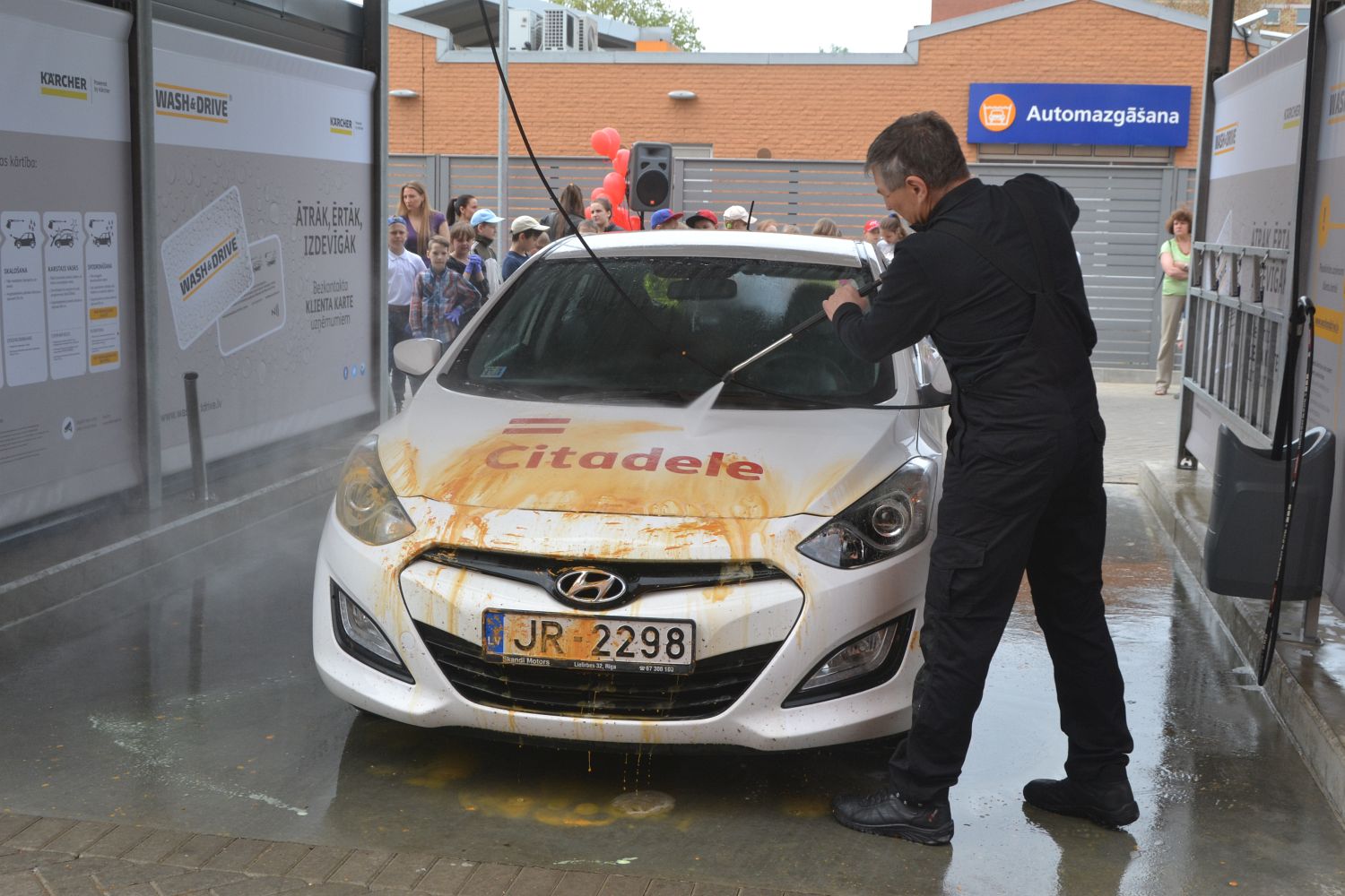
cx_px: 672
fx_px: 1513
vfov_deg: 33.0
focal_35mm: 40
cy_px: 448
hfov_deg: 47.9
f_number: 10
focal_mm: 27
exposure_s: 1/200
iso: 400
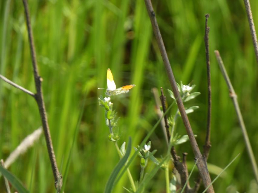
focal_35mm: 600
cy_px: 96
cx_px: 129
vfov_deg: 2.5
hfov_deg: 3.3
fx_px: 4473
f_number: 5.6
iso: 125
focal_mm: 107.6
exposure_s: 1/100
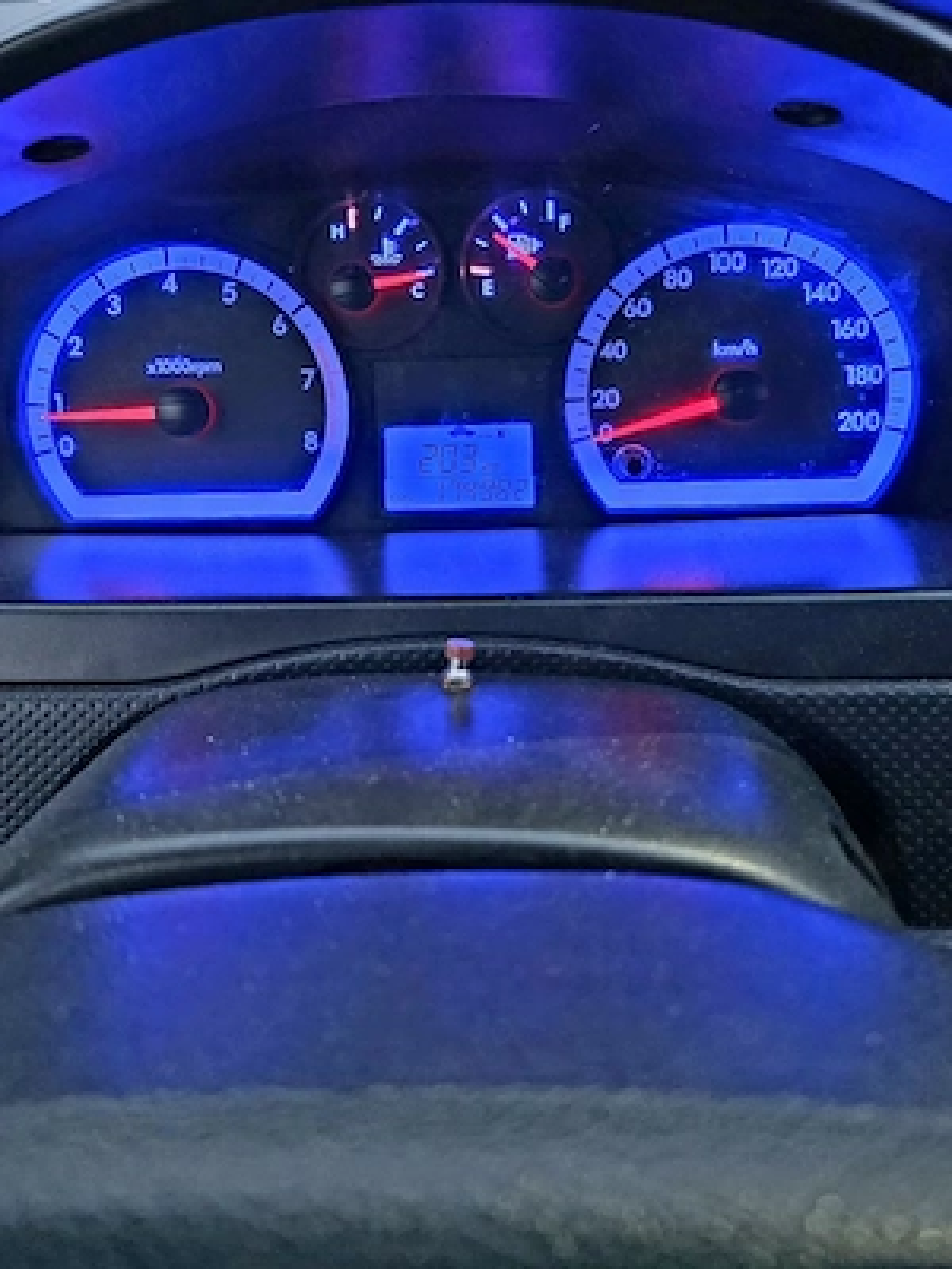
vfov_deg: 73.9
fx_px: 843
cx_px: 476
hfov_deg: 58.9
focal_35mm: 23
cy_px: 634
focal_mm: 6.25
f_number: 1.7
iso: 2000
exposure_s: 1/50.3
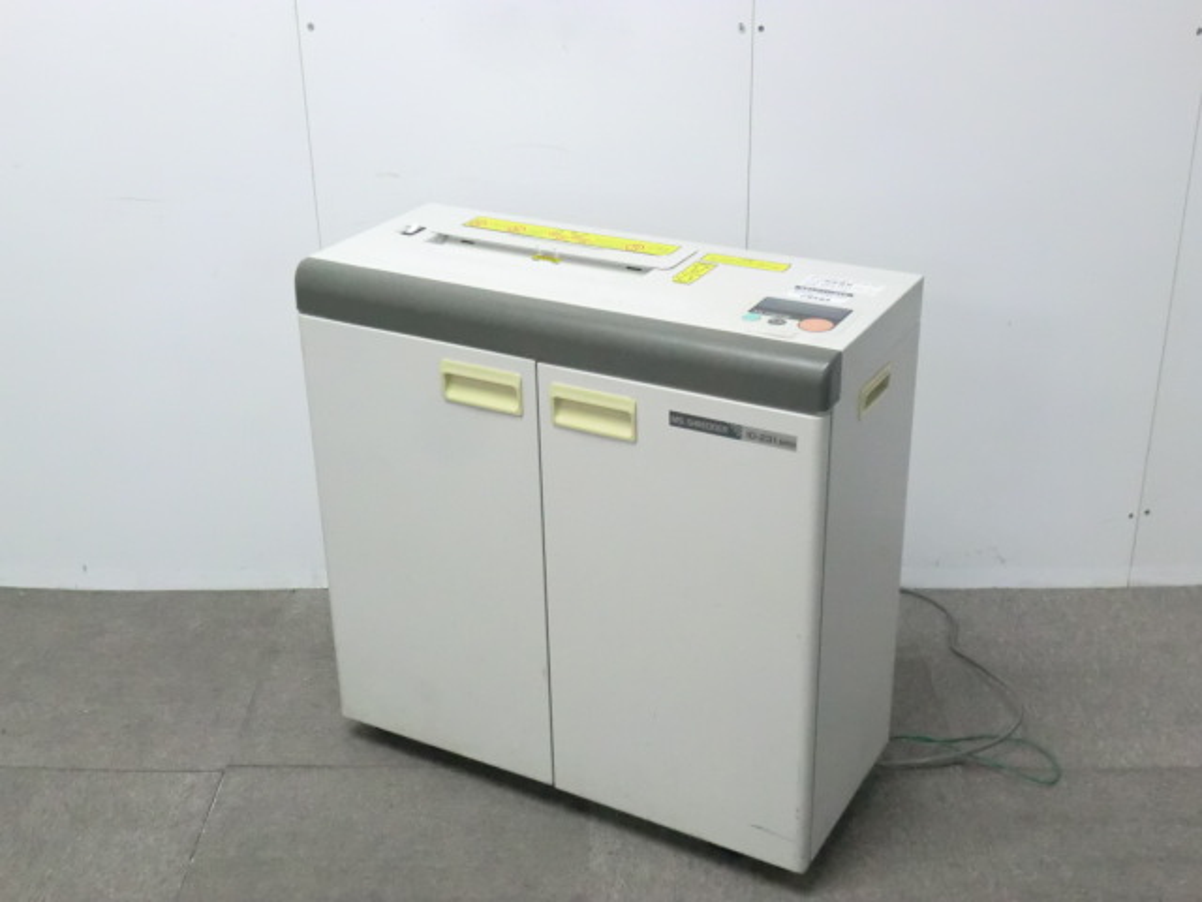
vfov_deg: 32.2
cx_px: 601
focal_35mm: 45
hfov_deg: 42.1
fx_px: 1563
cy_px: 451
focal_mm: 8.2
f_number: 4.3
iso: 800
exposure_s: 1/40
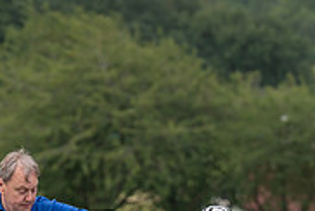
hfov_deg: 3.1
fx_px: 5793
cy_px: 187
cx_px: 44
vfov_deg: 2.1
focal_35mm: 661
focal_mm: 139
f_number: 4
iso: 200
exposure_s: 1/800
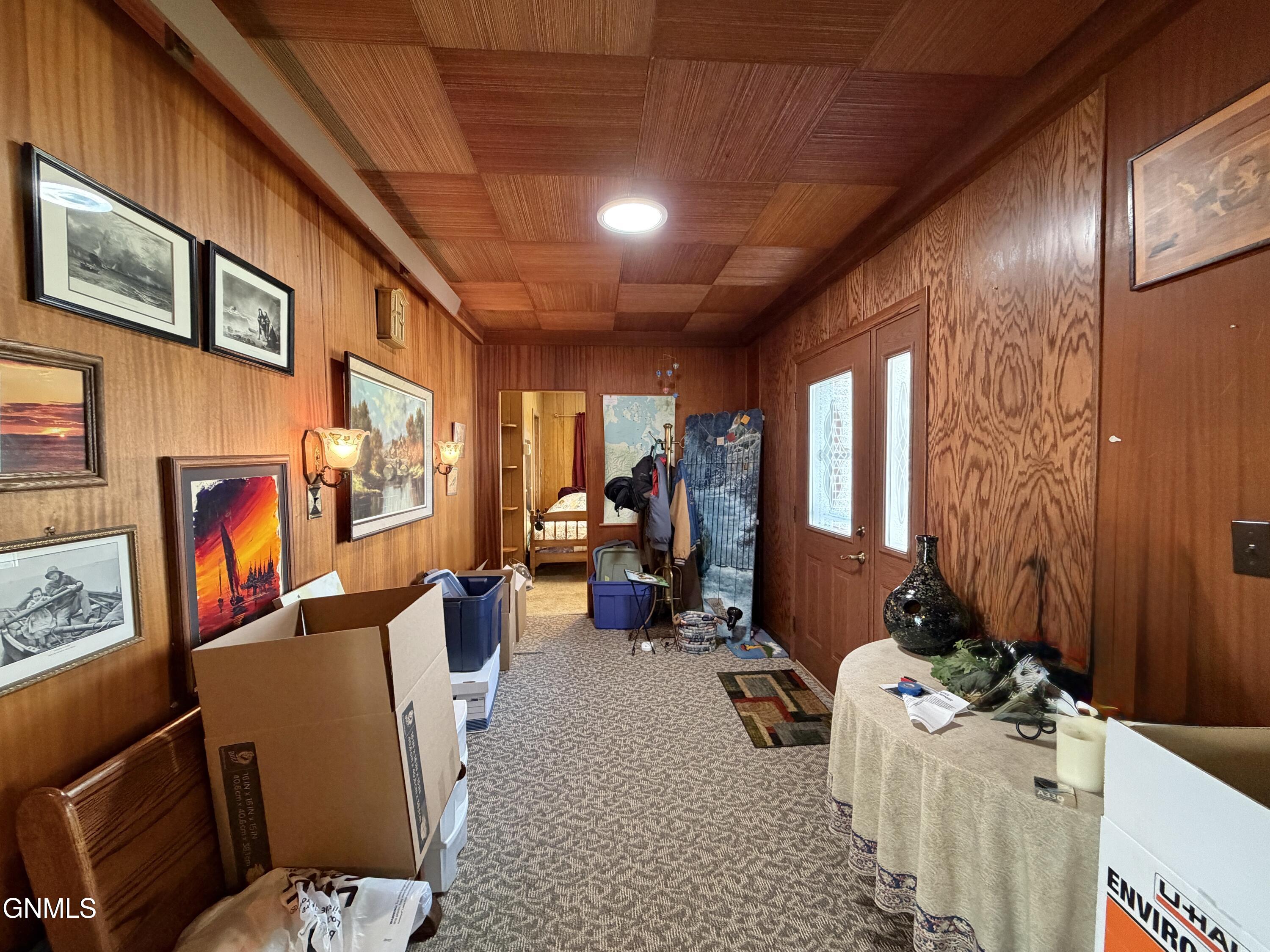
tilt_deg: -1.9
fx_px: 514
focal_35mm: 14
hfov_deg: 102.1
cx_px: 635
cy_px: 476
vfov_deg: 85.7
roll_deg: +0.5
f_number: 2.2
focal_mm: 2.22
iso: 400
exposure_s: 1/60
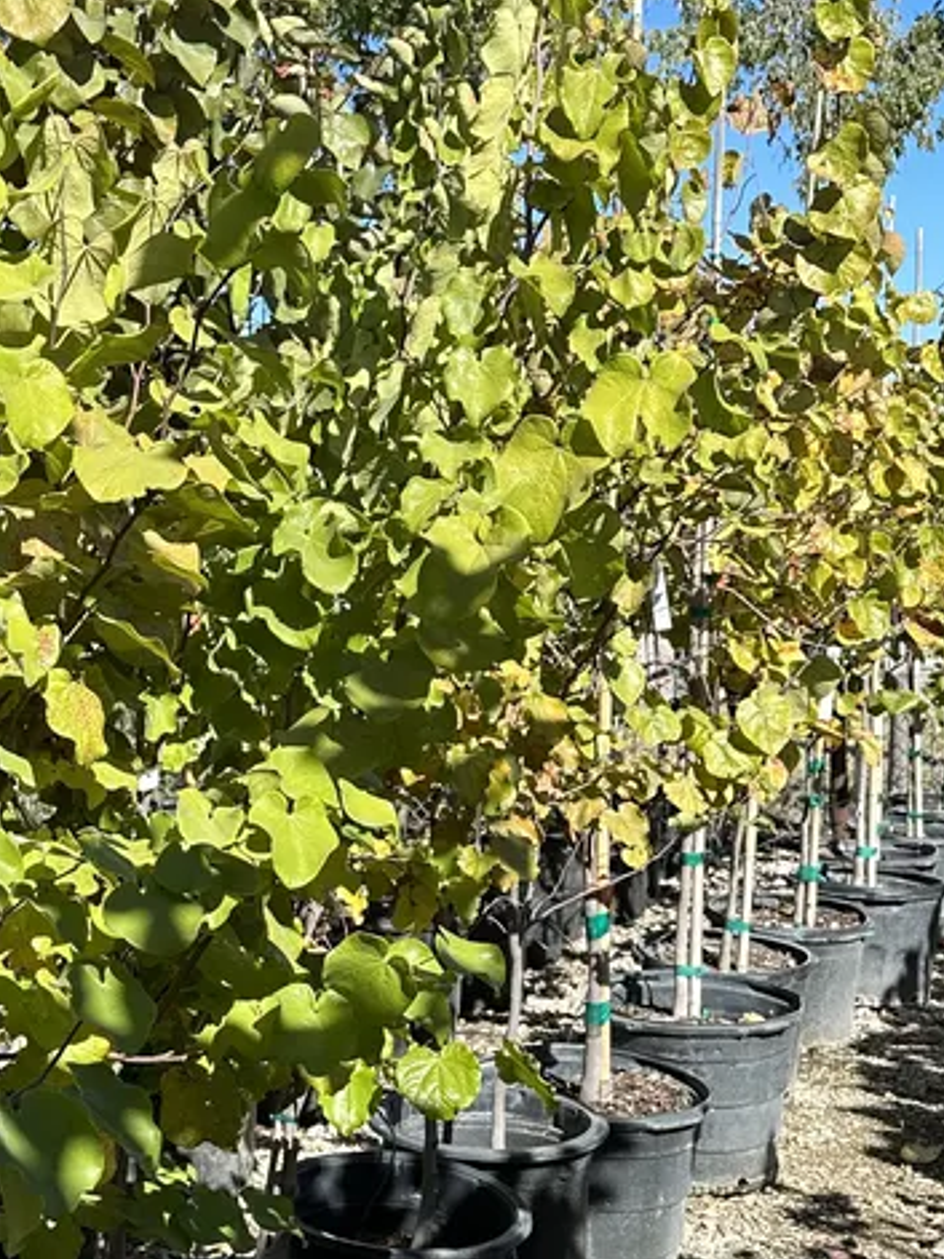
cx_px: 118
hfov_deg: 25.8
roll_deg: +3.7
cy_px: 735
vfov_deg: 34.9
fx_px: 2001
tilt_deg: -5.2
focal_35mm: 55
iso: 80
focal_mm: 6.86
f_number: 1.78
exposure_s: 1/2410
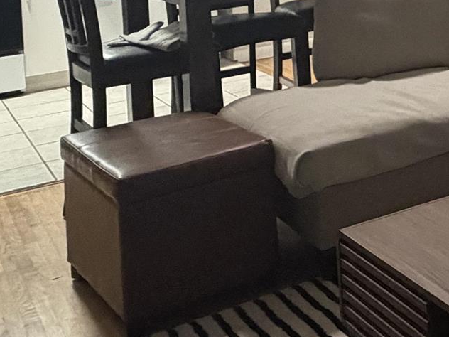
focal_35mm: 68
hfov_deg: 24.3
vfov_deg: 19.7
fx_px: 882
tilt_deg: -0.7
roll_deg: +2.7
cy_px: -116
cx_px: 611
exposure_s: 1/60
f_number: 2.2
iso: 500
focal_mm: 2.22
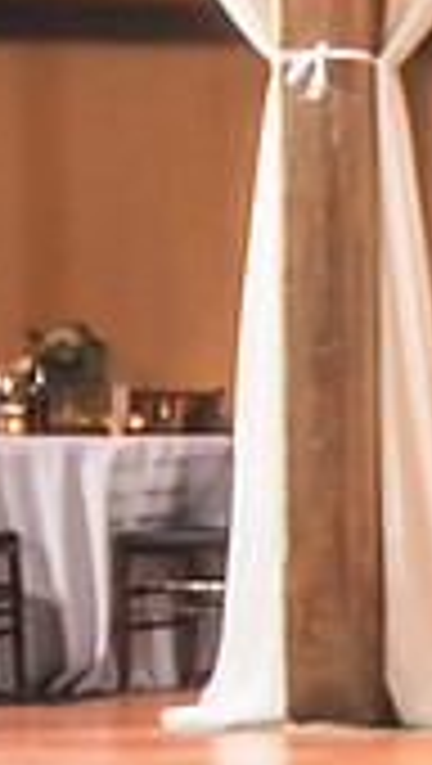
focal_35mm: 127
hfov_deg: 8.3
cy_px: 569
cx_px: 1242
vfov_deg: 16.8
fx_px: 2579
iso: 1000
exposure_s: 1/200
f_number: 2.8
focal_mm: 34
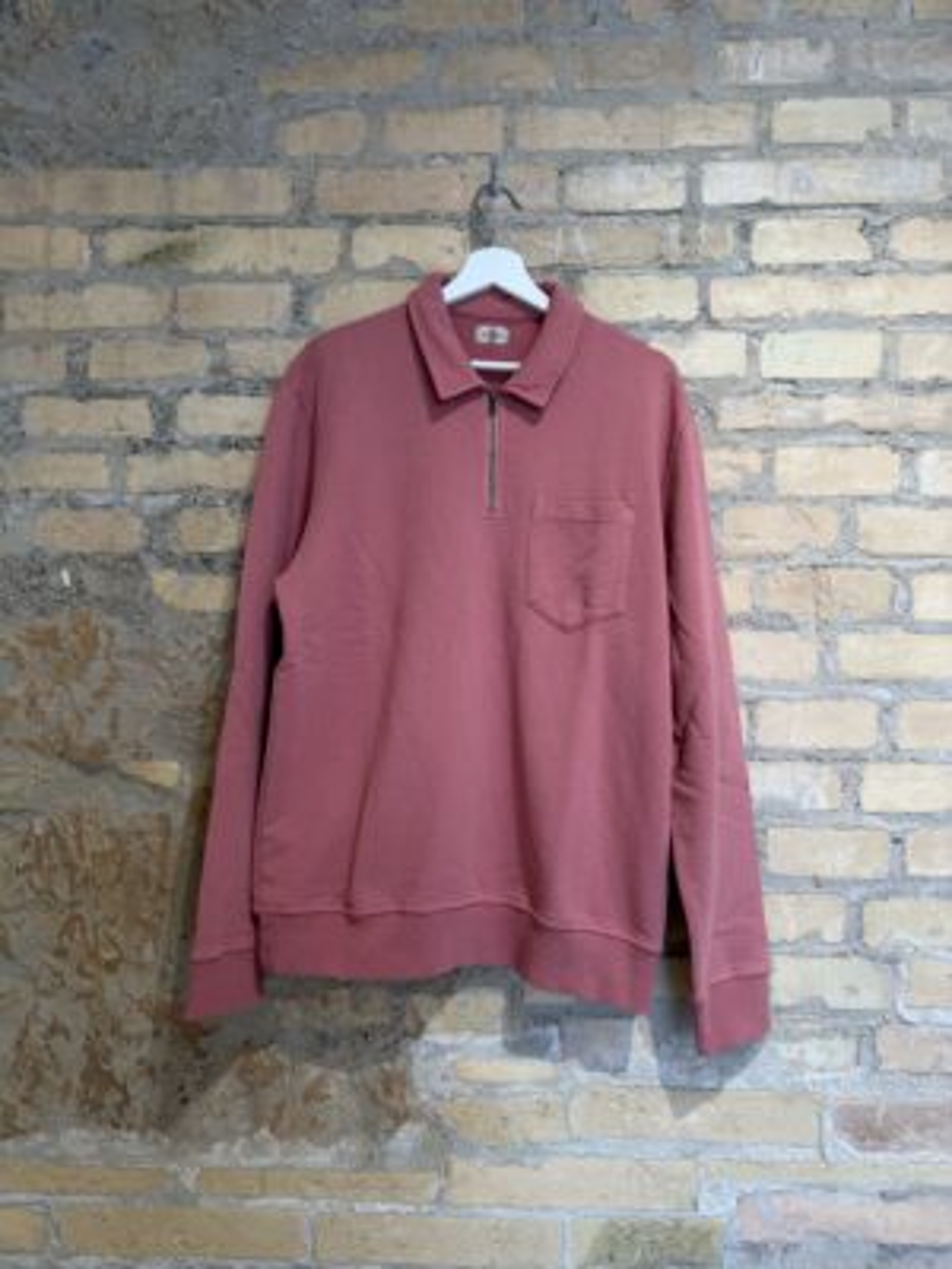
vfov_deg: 71.6
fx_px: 880
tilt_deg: +2.2
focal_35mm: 24
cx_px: 476
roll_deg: +0.4
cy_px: 634
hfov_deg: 56.8
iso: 100
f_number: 1.78
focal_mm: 6.76
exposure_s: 1/121
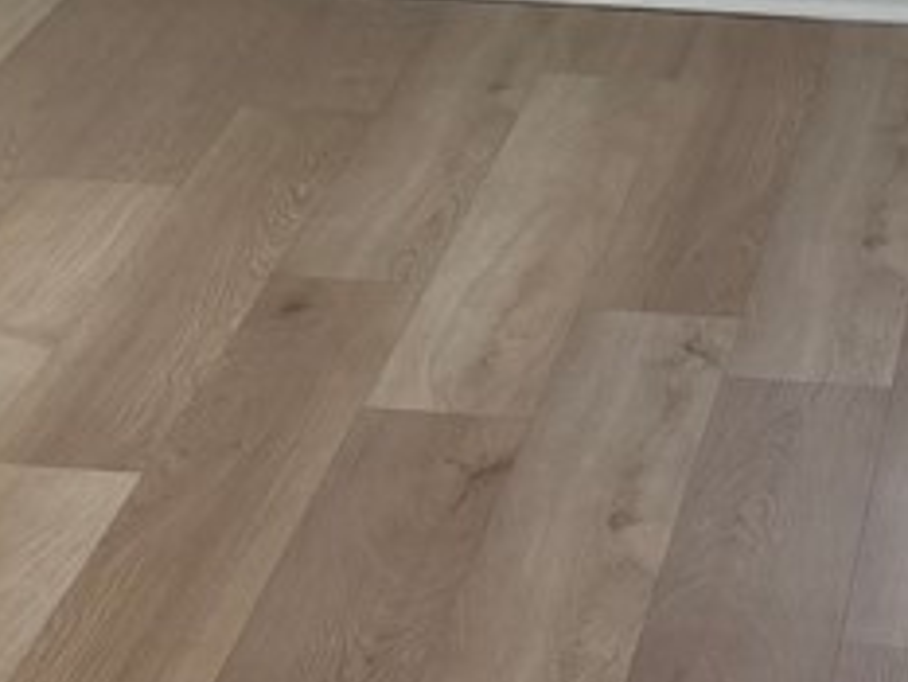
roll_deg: -0.7
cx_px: 331
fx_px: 4330
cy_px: -347
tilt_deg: -10.8
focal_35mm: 165
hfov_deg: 12.0
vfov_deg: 8.8
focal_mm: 6.76
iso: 50
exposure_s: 1/127
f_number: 1.78
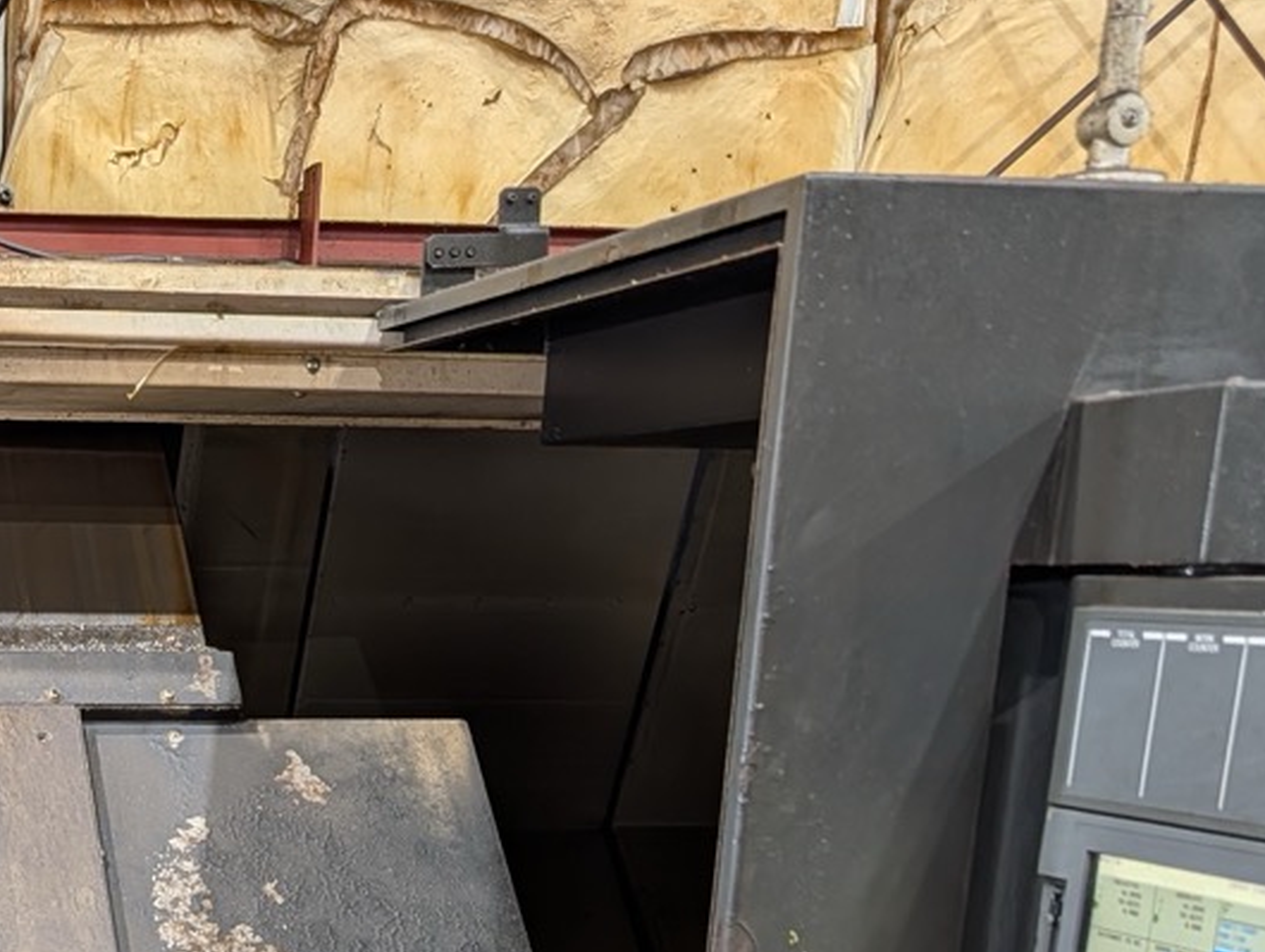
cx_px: -122
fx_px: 2122
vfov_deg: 23.3
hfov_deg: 29.9
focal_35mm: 58
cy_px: 1117
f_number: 1.68
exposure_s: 1/37.5
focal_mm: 6.9
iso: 21
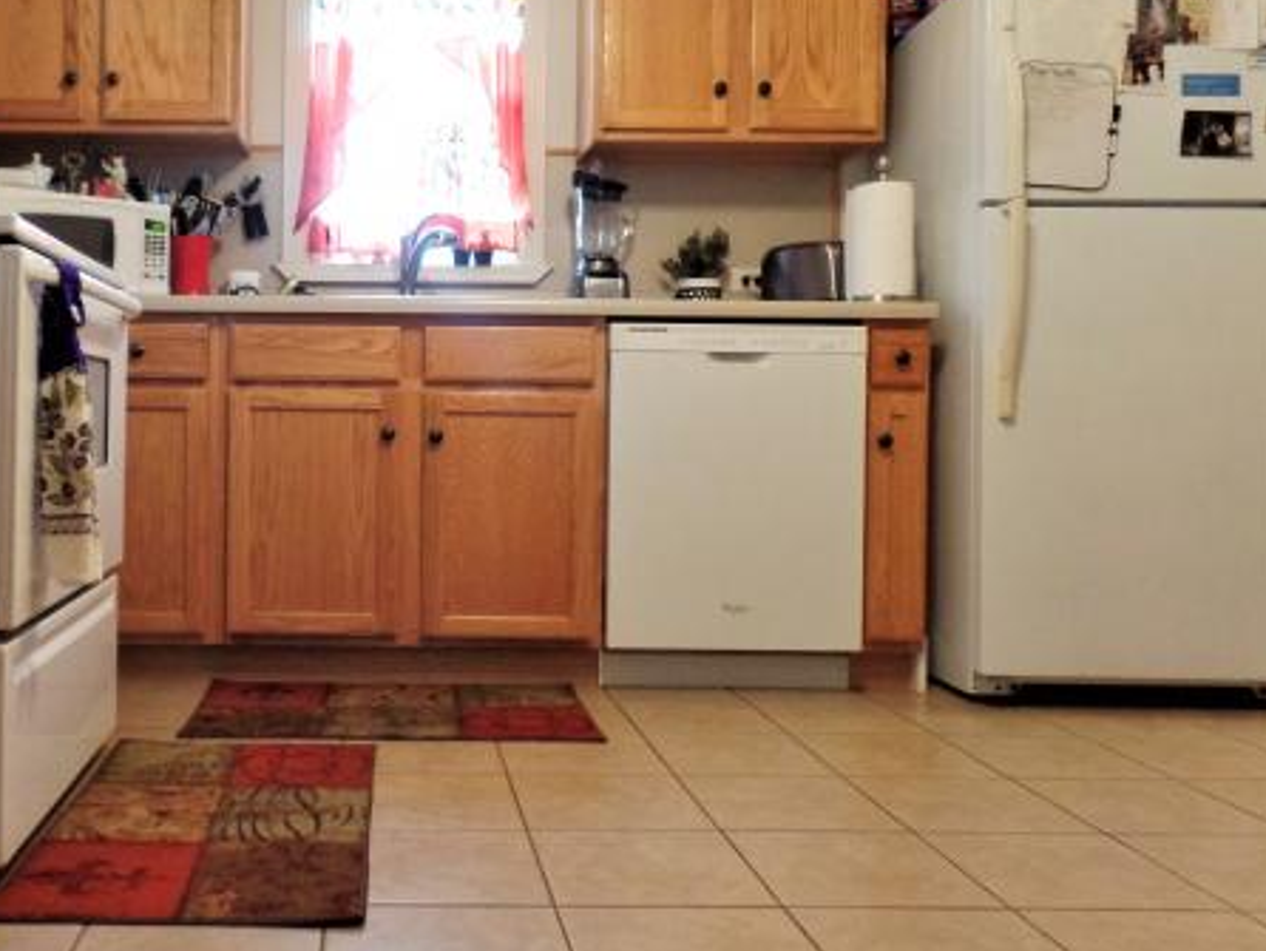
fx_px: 1208
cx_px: 372
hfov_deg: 53.6
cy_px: 417
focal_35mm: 33
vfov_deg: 42.9
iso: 400
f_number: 2.8
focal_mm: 4.1
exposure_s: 1/30
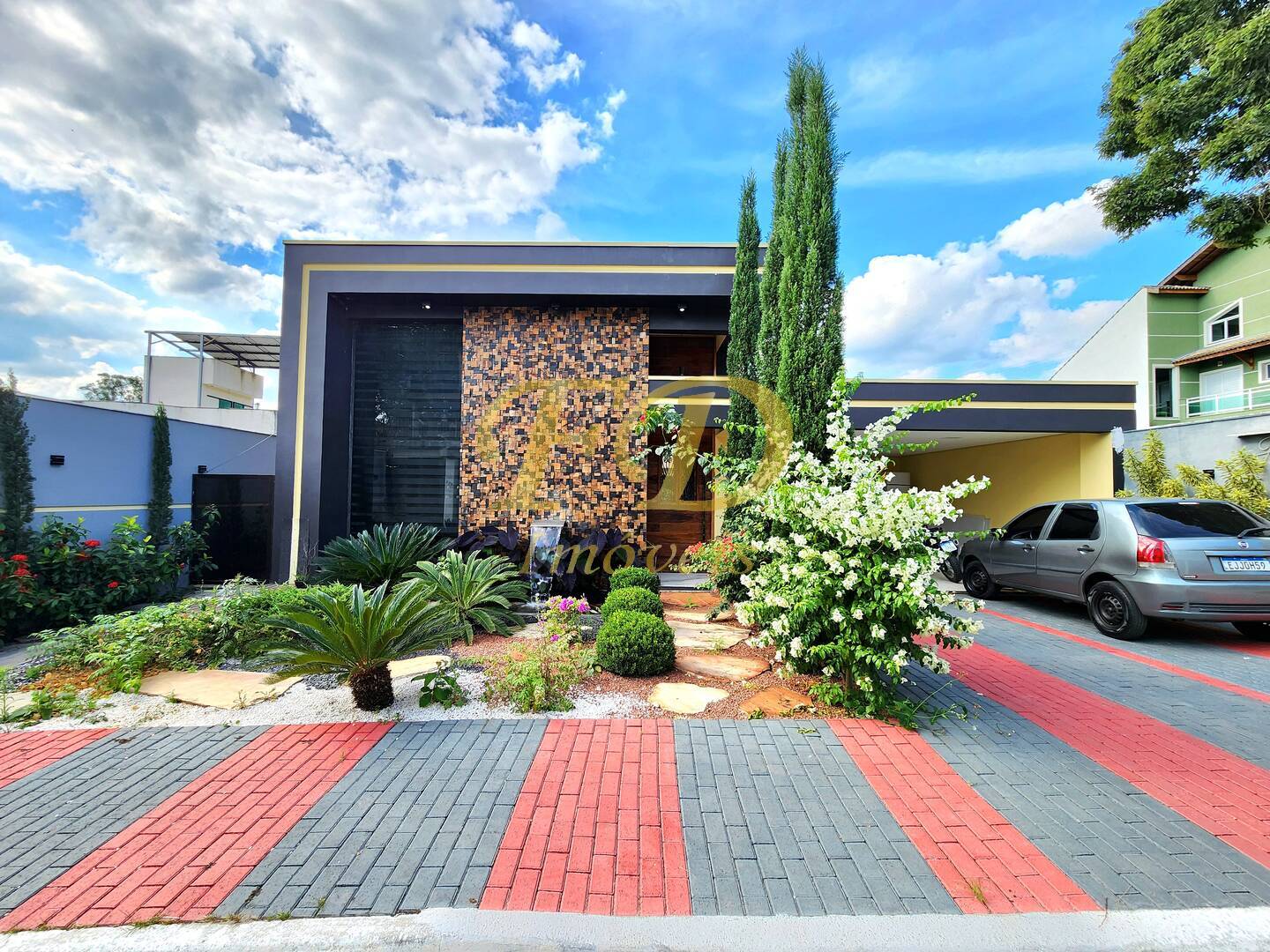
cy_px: 476
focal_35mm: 13
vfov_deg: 89.9
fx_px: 477
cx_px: 635
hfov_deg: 106.2
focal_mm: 2.2
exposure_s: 1/385
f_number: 2.2
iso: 50
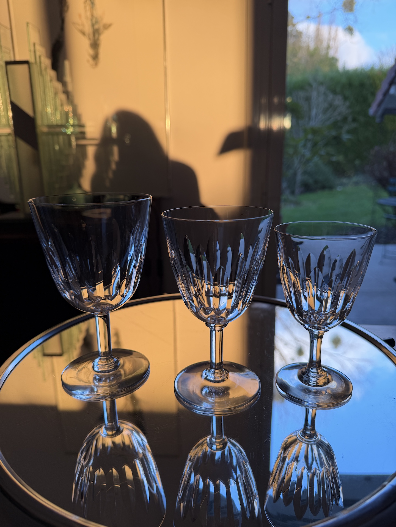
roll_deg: +1.7
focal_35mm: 24
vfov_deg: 71.6
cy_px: 264
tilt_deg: -15.9
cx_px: 198
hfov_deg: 56.8
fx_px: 366
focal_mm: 6.76
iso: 80
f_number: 1.78
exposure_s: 1/178
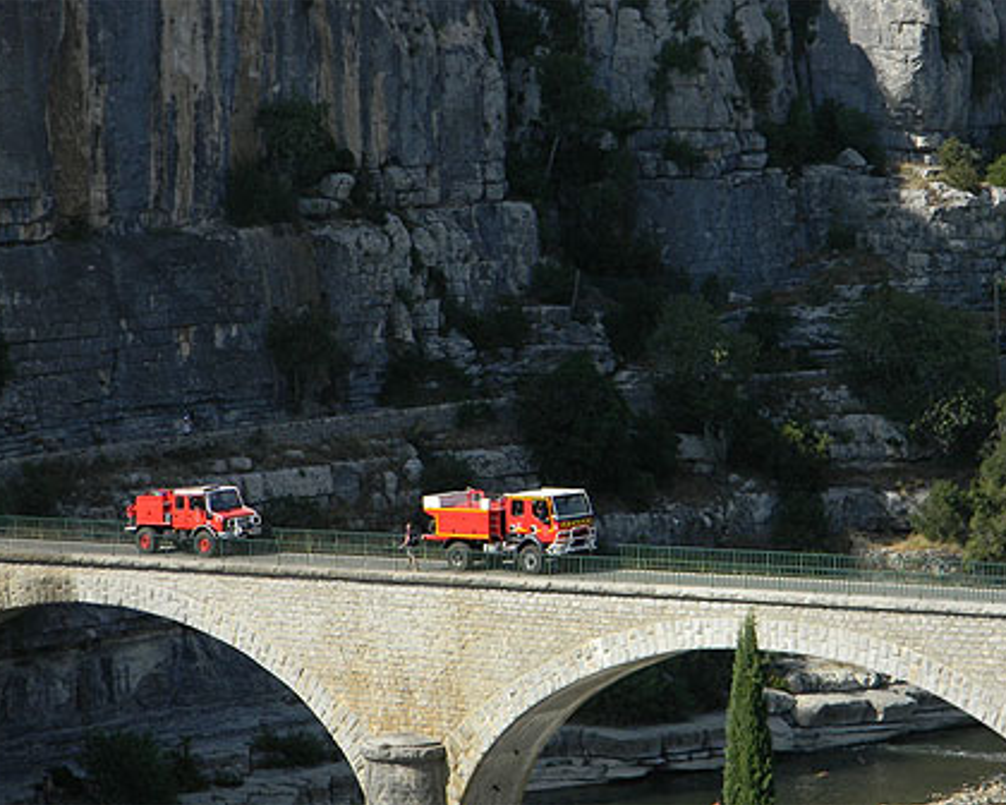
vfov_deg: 10.0
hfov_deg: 12.4
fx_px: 4615
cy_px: 402
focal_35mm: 155
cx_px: 525
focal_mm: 26.8
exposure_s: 1/417
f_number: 5
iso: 80
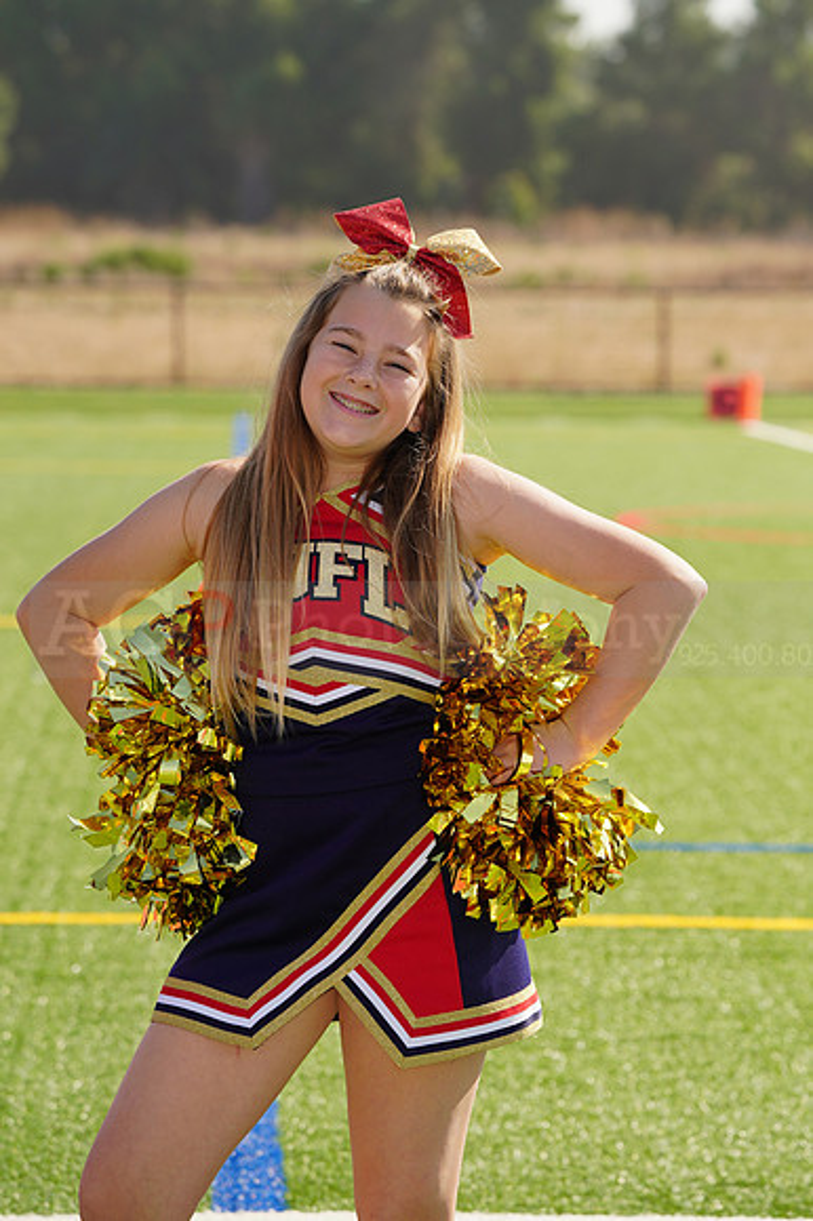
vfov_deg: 10.8
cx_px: 406
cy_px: 610
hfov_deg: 7.2
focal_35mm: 190
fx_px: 6443
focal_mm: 190
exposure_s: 1/250
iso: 100
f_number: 8
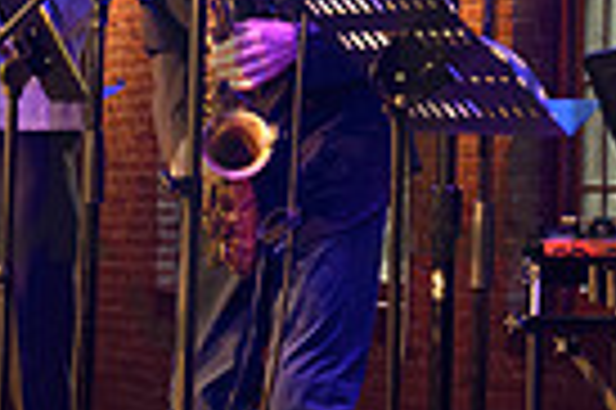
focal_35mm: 297
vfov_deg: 4.6
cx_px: 674
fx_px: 5076
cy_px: 29
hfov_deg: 6.9
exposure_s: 1/50
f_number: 8
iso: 5000
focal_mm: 70
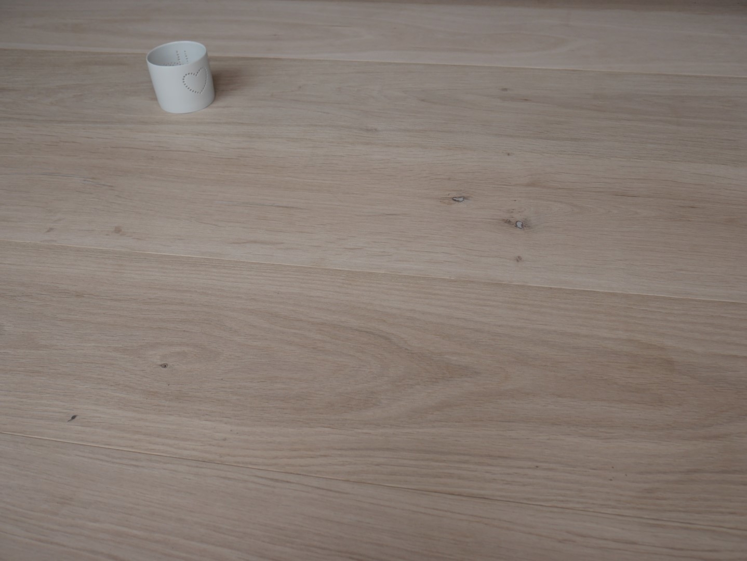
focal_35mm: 34
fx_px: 734
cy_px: 280
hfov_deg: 53.9
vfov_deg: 41.8
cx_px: 374
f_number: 5
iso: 200
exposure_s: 1/125
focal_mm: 17
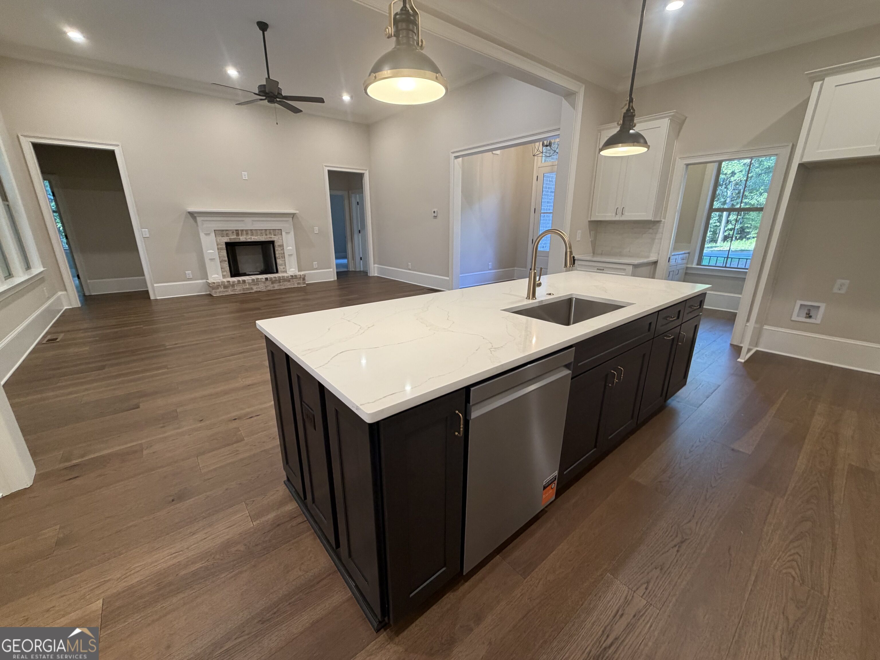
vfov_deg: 85.7
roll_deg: +0.3
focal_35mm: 14
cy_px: 330
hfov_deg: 102.1
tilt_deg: -16.9
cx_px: 440
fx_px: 356
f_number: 2.2
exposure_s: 1/60
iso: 200
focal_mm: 2.22
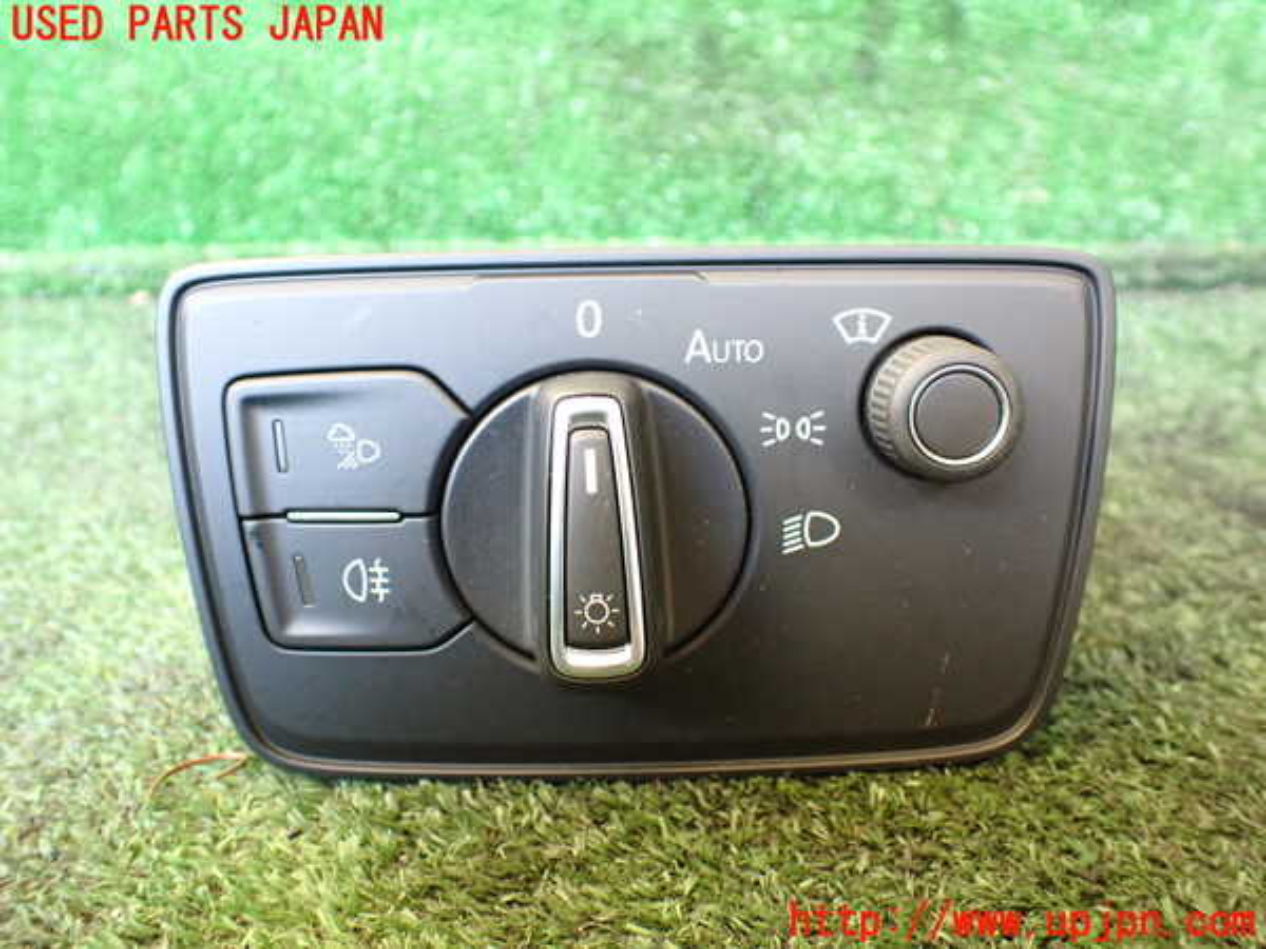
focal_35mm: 30
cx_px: 633
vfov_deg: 46.8
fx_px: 1097
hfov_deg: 60.0
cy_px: 474
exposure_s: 1/30
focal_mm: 5.4
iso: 800
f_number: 2.3
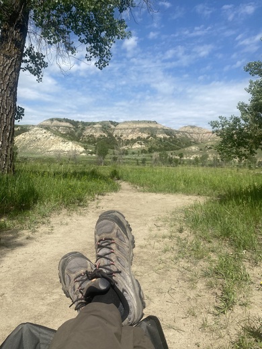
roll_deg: -1.2
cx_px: 131
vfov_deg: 67.3
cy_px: 174
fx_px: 262
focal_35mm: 26
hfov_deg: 53.1
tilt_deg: -0.7
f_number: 1.8
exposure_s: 1/3731
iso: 32
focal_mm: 4.25
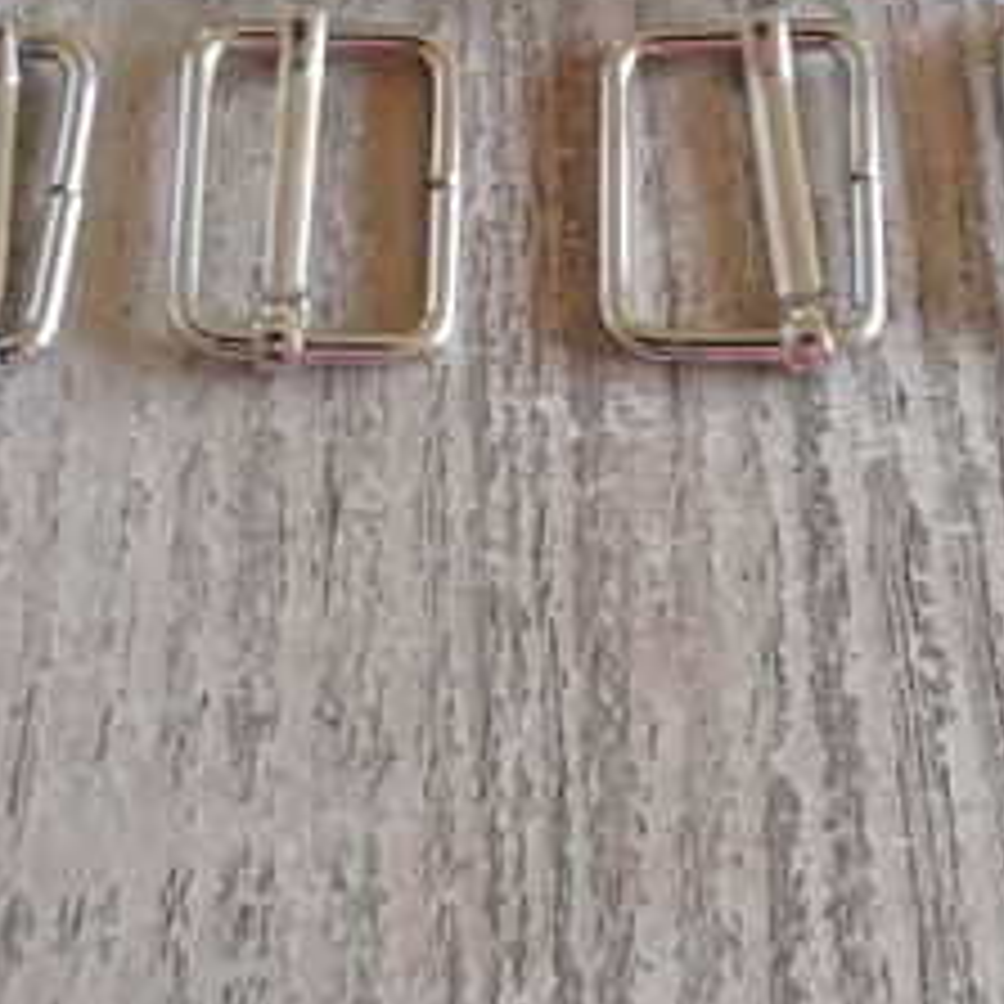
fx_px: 3249
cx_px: 653
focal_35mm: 99
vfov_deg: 17.5
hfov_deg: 17.5
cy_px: 288
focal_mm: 4.6
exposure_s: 1/50
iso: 200
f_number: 2
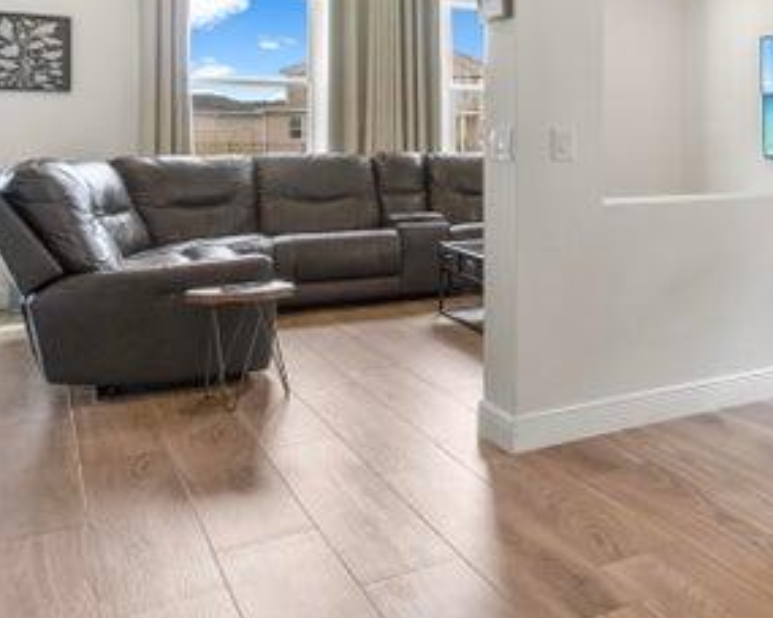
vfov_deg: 37.5
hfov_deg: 34.7
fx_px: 897
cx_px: 974
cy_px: 187
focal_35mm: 39
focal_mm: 11
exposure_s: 1/10
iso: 320
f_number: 10
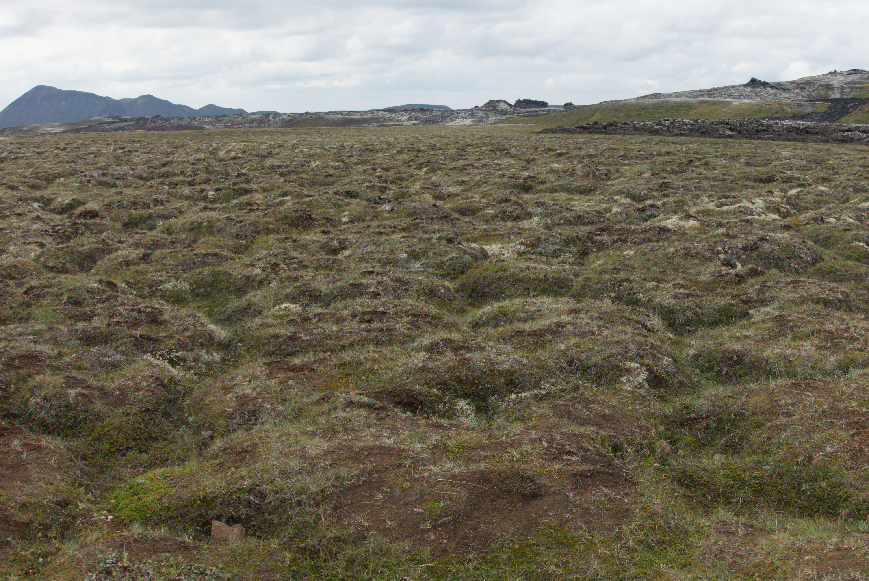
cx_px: 518
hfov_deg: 55.4
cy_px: 244
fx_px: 821
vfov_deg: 38.9
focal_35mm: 34
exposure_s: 1/500
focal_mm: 8.8
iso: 125
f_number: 4
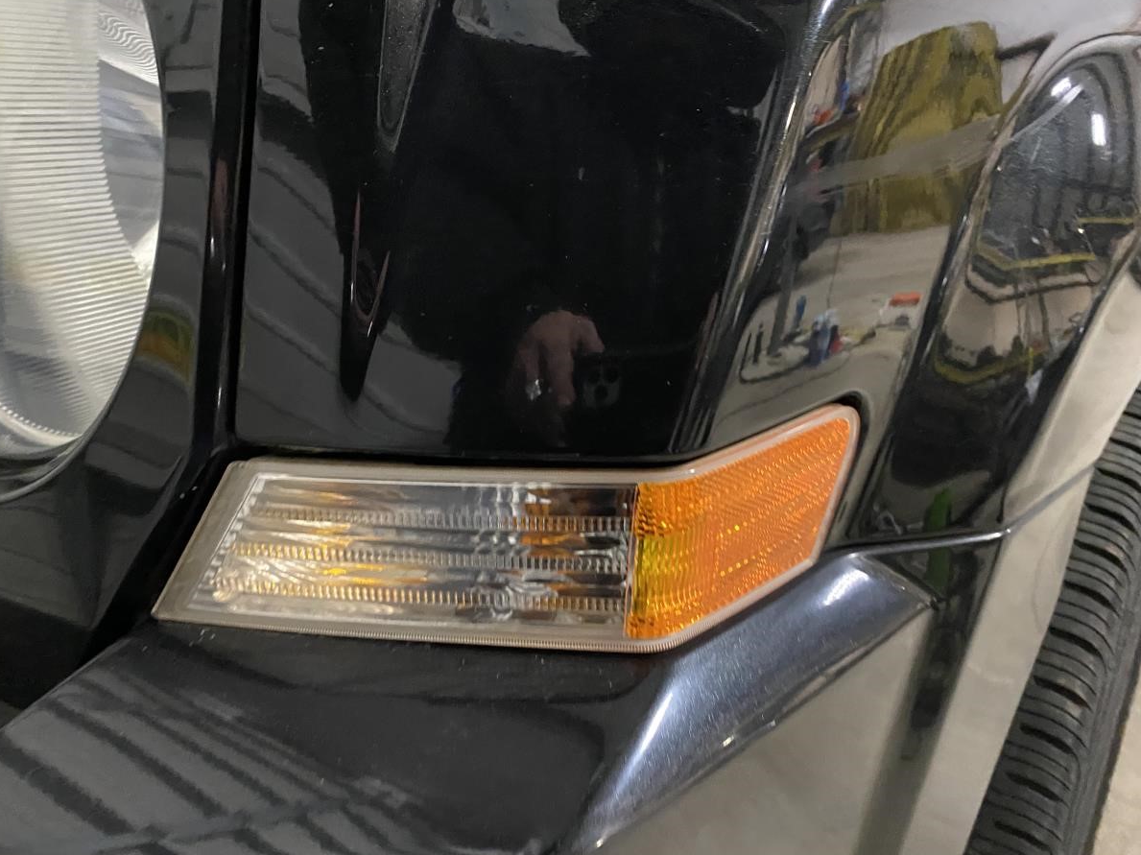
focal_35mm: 28
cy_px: 448
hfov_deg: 63.5
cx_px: 573
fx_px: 923
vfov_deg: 49.7
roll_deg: +2.0
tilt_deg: -19.8
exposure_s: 1/30
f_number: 1.8
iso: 800
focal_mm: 4.25
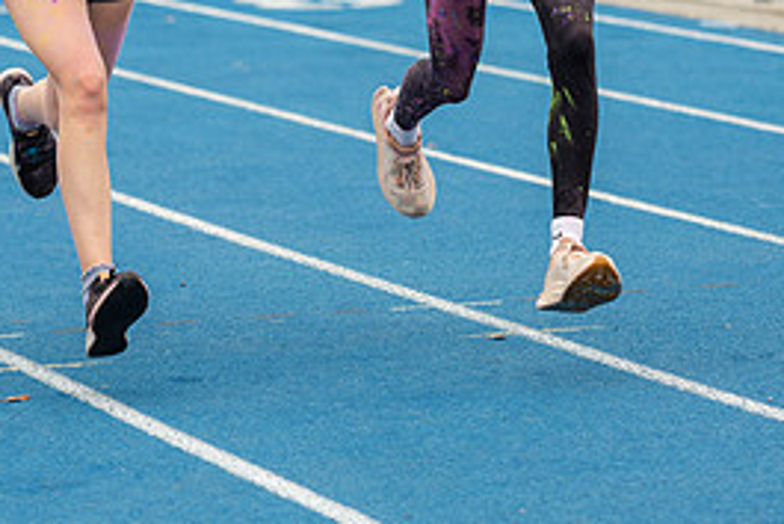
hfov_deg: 8.1
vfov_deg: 5.4
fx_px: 5534
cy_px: 7
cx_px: 320
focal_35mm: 254
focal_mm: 116
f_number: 2.8
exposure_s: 1/640
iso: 125
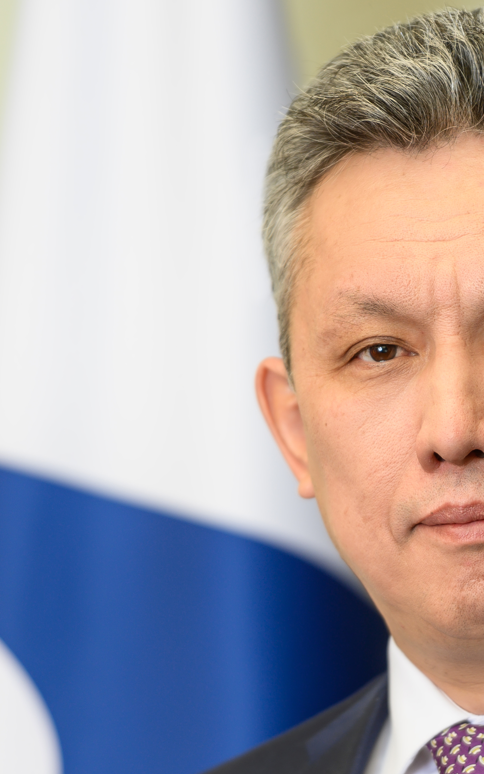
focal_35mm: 427
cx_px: 431
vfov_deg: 4.9
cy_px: 447
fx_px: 9011
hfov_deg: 3.1
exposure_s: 1/200
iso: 100
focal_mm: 200
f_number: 2.8
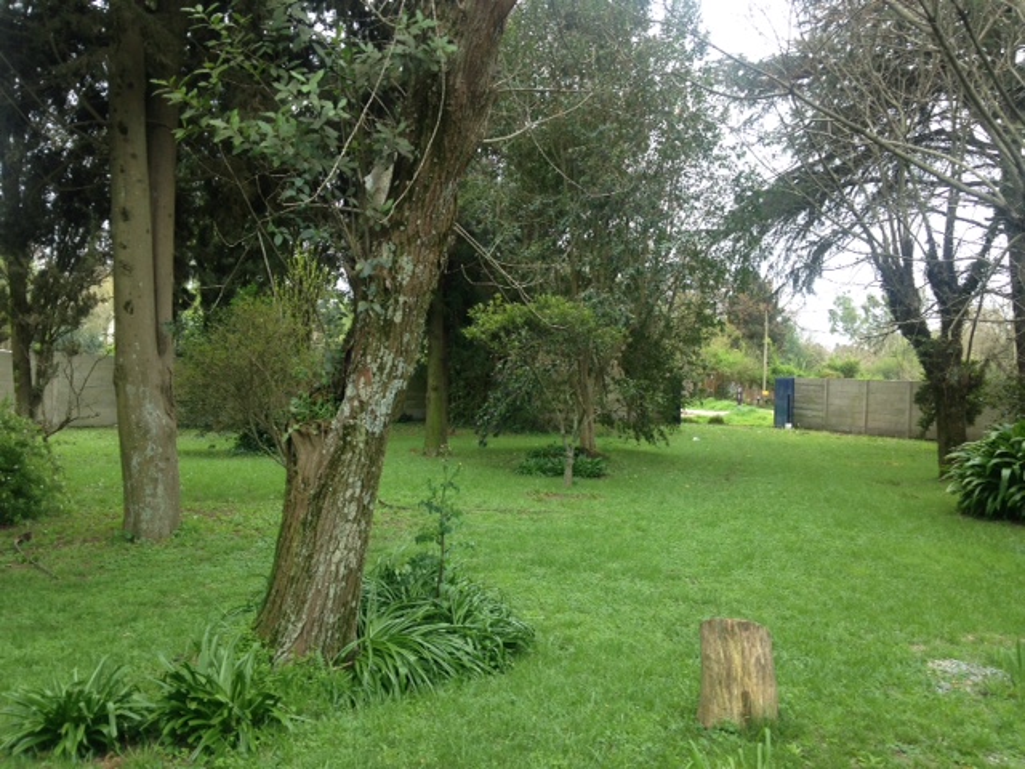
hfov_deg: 55.4
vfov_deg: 42.9
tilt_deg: +1.1
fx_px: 977
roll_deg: -1.6
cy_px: 384
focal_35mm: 33
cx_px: 512
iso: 50
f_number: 2.4
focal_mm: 4.12
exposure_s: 1/144
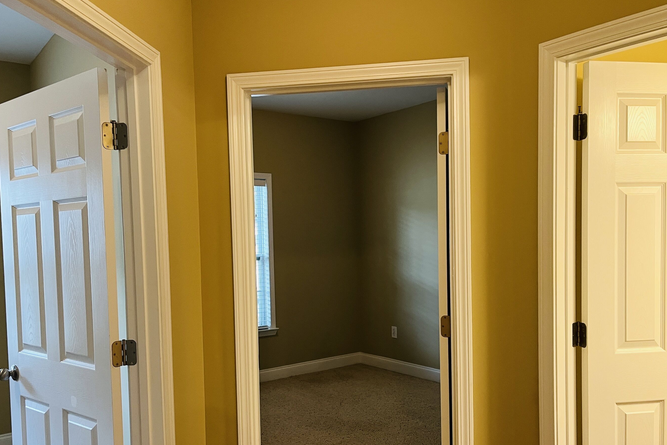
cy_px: 264
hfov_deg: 60.3
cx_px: 320
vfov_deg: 42.1
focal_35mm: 31
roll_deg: +2.9
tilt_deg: -4.8
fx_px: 574
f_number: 1.6
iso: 160
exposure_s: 1/60
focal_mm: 5.1
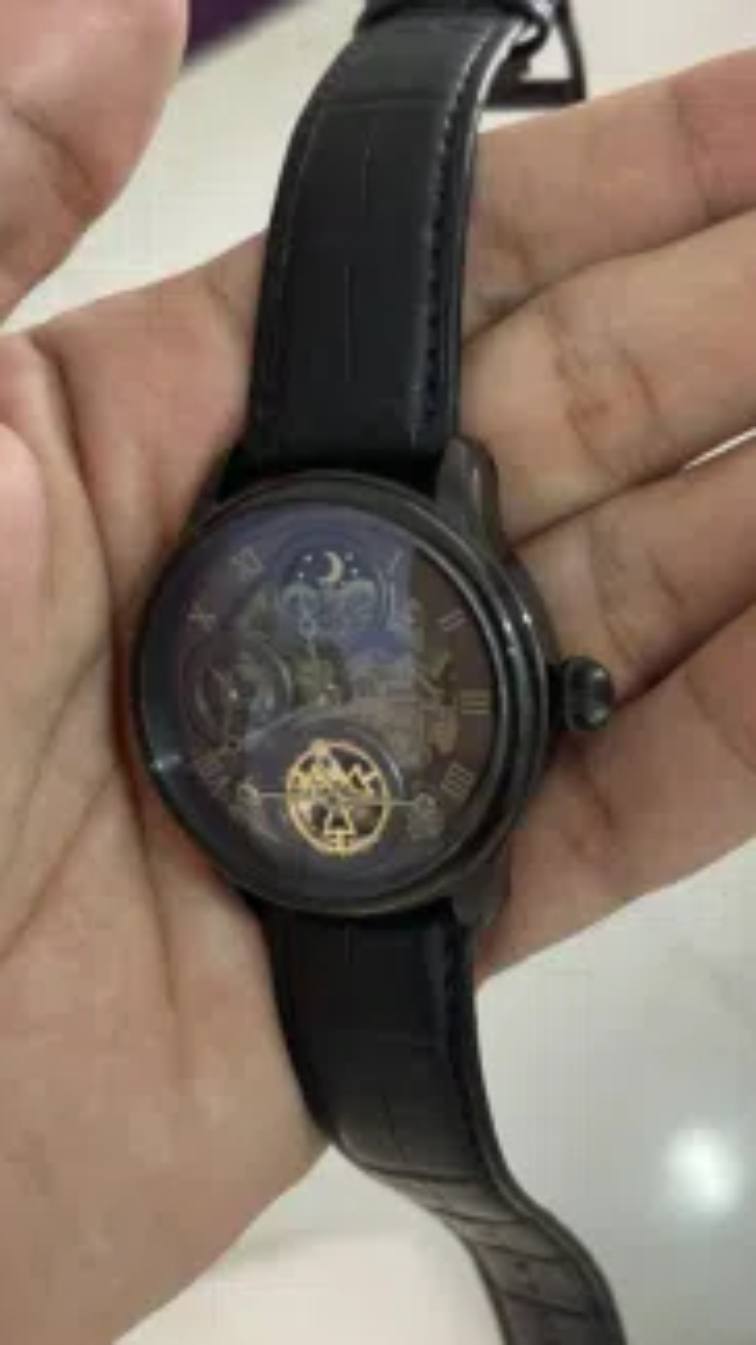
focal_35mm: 35
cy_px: 565
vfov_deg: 56.4
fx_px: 1249
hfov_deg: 33.5
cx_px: 486
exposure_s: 1/60
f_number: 1.6
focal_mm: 5.1
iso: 250
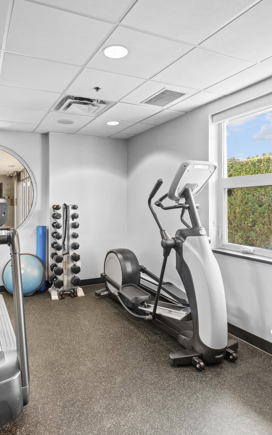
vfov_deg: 77.2
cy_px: 218
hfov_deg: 52.2
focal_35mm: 23
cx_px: 95
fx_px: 273
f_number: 11
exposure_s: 1/2
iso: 640
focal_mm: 10
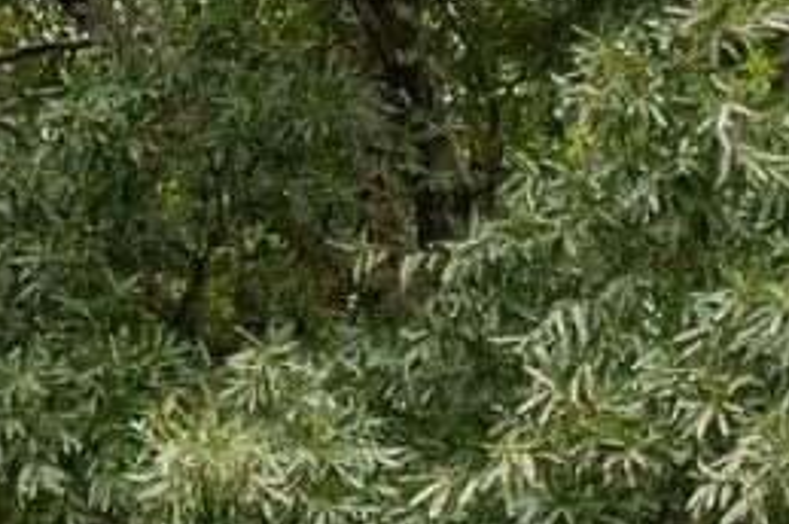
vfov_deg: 4.9
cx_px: -2129
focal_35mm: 277
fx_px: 6063
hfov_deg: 6.4
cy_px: 1031
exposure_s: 1/200
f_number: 4
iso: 500
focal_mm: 35
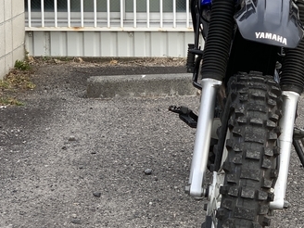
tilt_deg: -8.4
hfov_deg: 15.4
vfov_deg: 11.6
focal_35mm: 127
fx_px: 1115
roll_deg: -0.3
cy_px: 58
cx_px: 264
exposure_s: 1/122
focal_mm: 6
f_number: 2.4
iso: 16
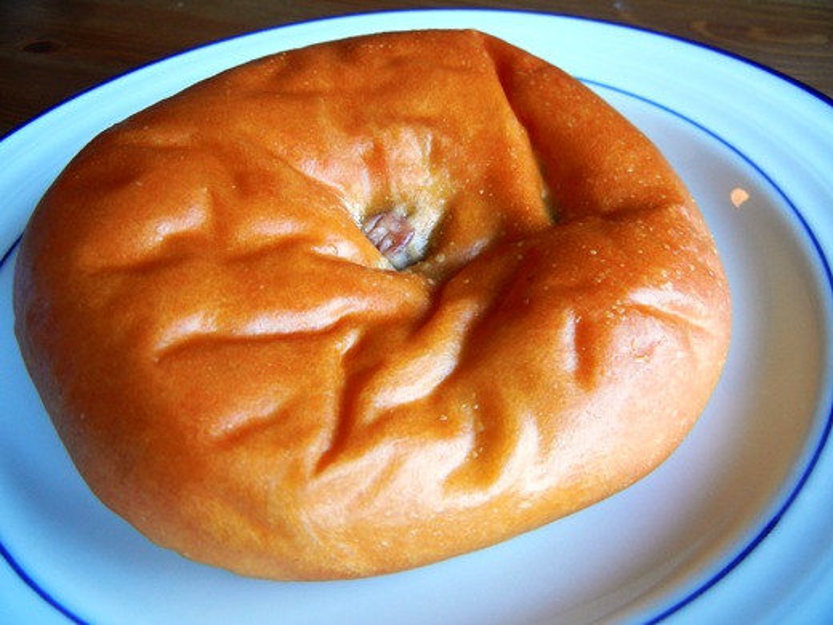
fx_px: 722
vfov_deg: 46.8
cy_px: 312
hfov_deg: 60.0
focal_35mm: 30
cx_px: 416
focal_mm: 5.4
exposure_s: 1/30
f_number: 3.5
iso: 219
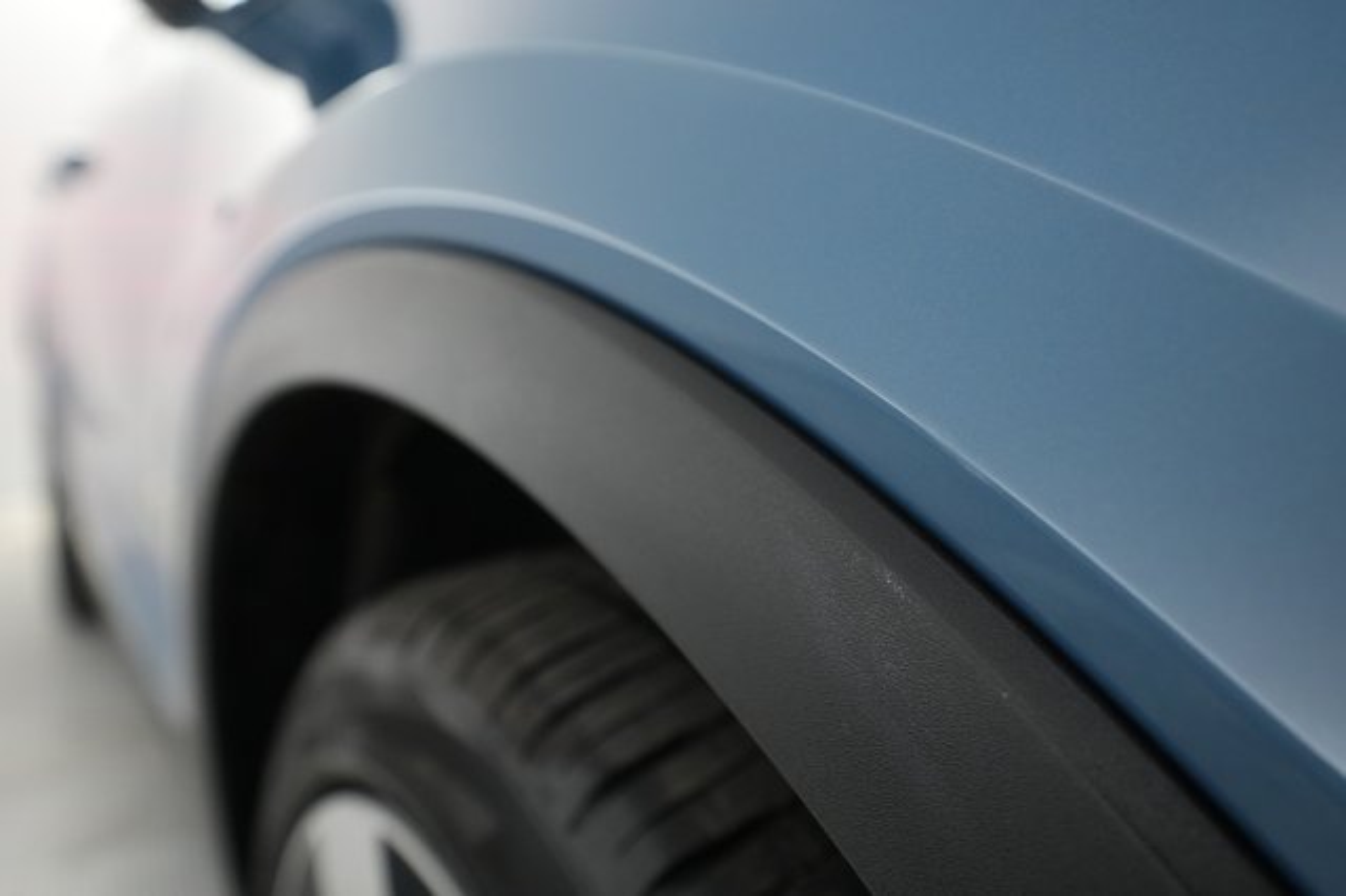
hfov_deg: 65.5
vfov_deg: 46.4
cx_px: 673
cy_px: 448
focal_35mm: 28
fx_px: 1046
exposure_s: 1/125
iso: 5000
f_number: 5
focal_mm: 28
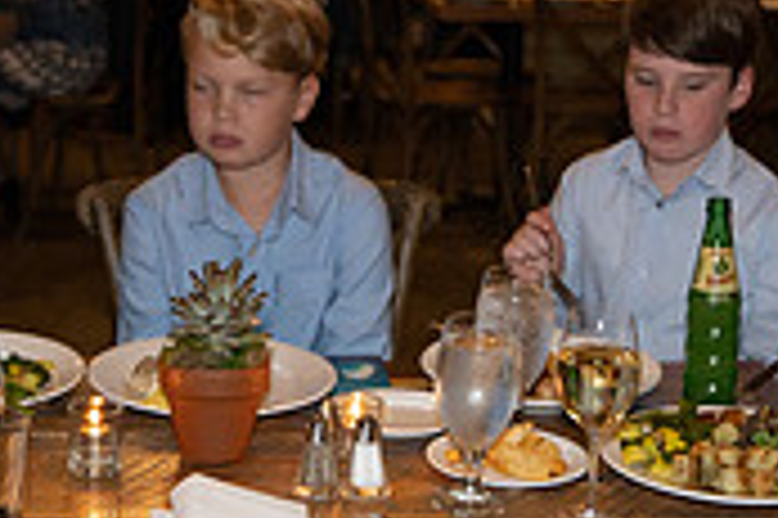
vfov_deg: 14.4
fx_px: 2029
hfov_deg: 21.7
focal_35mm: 94
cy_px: 110
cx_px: 409
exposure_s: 1/125
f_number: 2.8
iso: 1250
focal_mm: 28
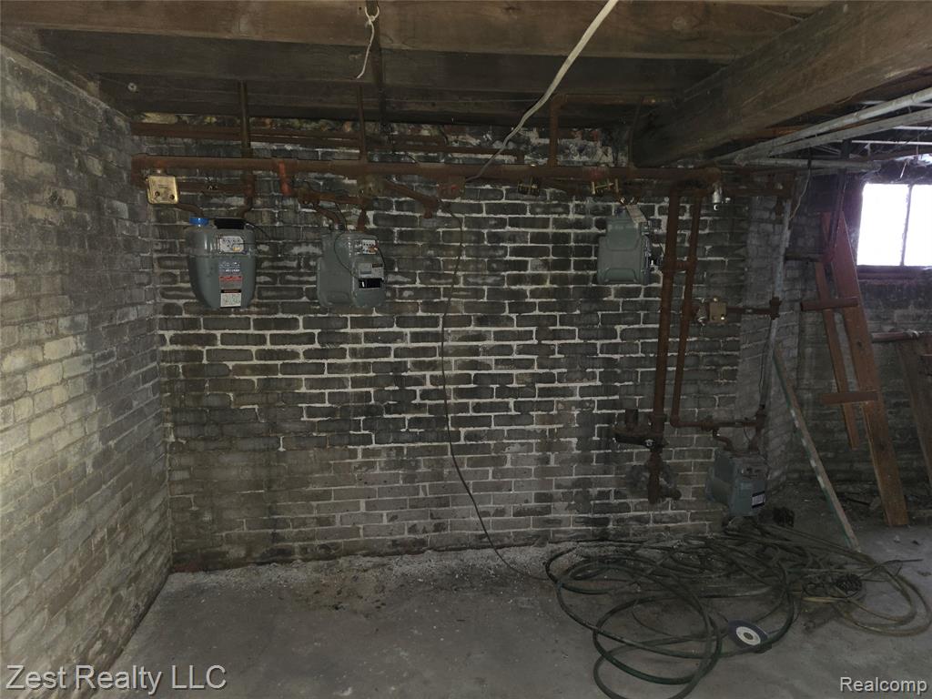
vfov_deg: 58.9
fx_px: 619
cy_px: 350
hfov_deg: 73.9
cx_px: 466
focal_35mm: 23
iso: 250
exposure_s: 1/12
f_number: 1.8
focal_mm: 5.4
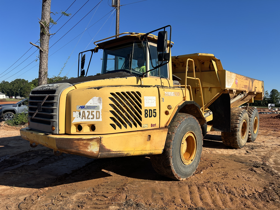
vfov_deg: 53.1
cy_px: 105
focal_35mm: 26
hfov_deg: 67.3
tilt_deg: -0.8
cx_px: 140
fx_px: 210
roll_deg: -1.9
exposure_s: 1/5076
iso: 50
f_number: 1.5
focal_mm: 5.7
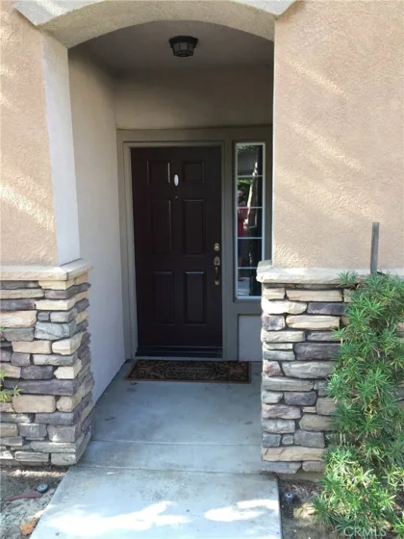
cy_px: 270
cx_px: 202
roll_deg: +0.2
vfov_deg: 61.7
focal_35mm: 29
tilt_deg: -7.1
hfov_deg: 48.2
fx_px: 451
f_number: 2.2
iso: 32
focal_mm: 4.15
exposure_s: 1/40
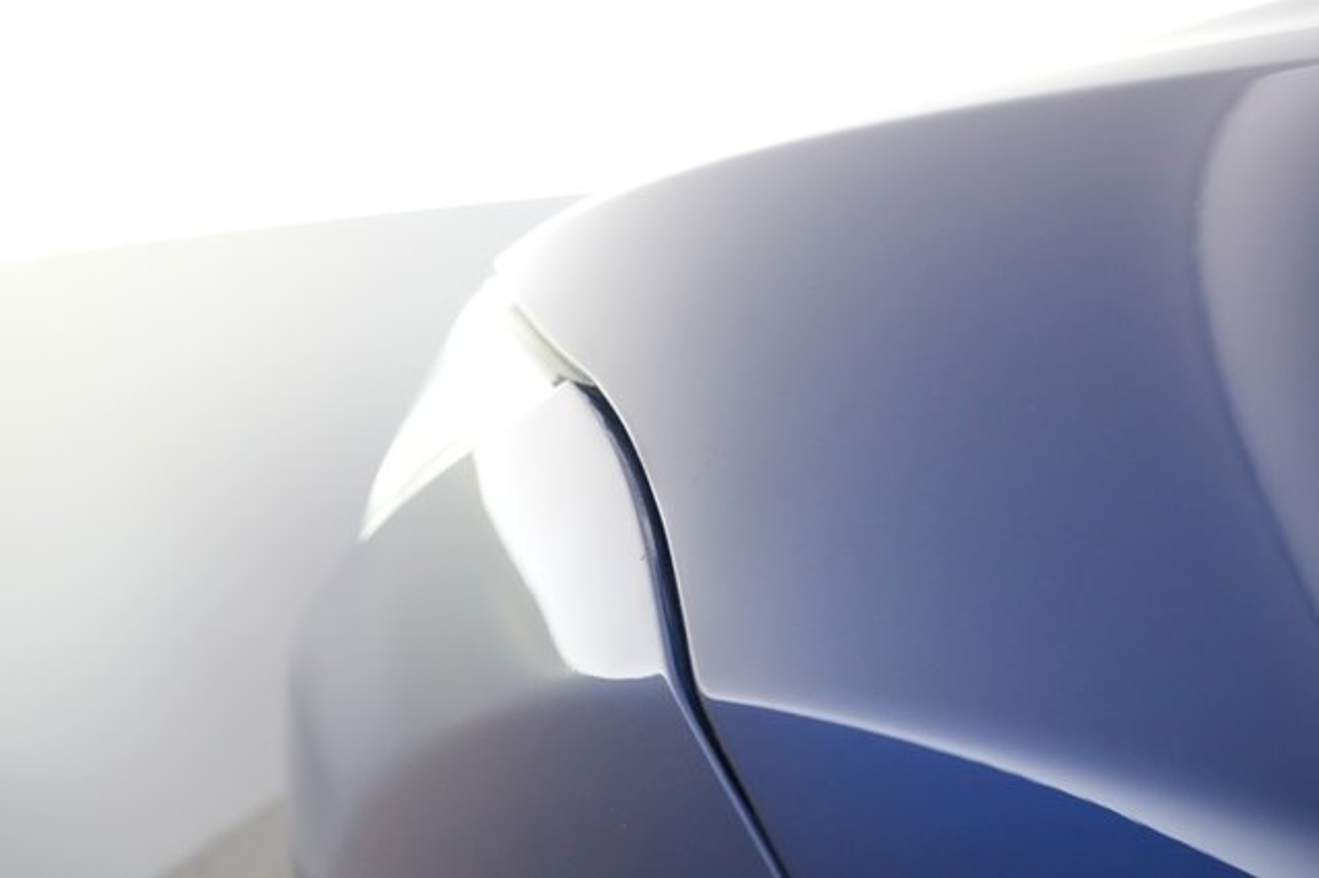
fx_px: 1025
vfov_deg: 46.4
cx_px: 660
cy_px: 439
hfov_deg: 65.5
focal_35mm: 28
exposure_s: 1/100
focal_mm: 28
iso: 6400
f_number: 5.6
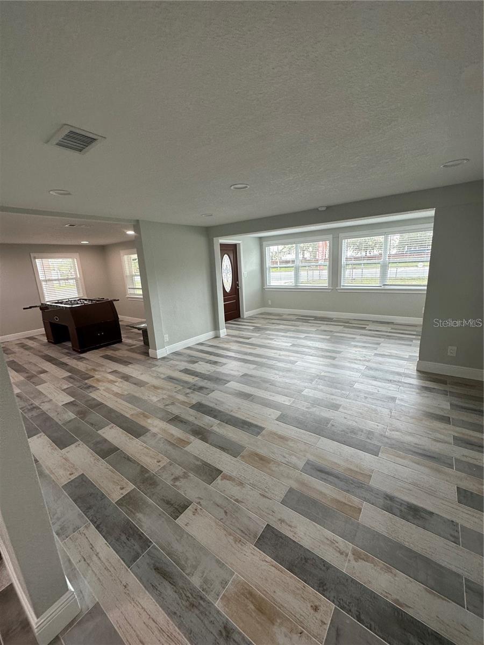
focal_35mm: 14
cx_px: 242
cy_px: 322
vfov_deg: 102.1
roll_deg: +4.4
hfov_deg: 85.7
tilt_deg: -11.8
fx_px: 261
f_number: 2.2
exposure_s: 1/120
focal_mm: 2.22
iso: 100
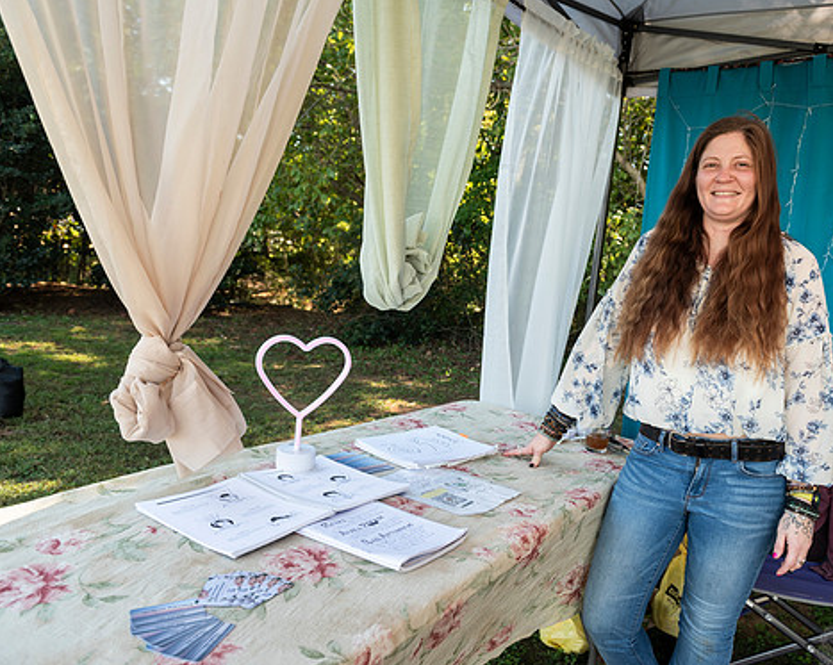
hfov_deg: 61.5
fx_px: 690
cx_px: 512
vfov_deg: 51.5
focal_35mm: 28
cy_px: 341
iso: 200
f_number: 4.5
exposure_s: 1/125
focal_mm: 24
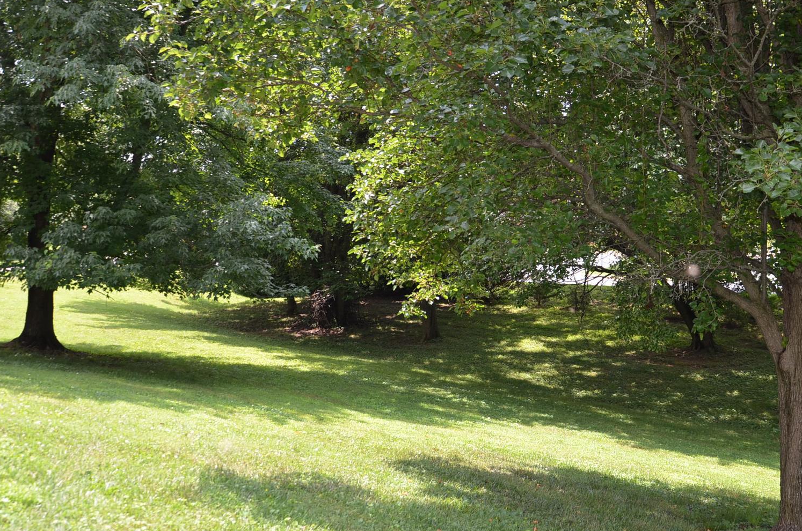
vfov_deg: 35.8
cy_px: 280
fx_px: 823
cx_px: 434
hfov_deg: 51.9
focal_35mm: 37
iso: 180
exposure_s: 1/250
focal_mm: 18
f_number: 4
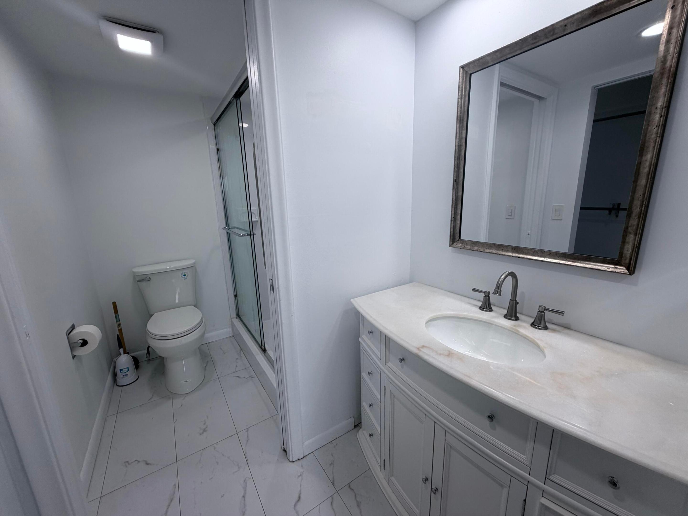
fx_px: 278
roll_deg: +2.2
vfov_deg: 85.7
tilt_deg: -12.1
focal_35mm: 14
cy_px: 258
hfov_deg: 102.1
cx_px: 344
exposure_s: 1/120
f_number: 2.2
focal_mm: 2.22
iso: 50
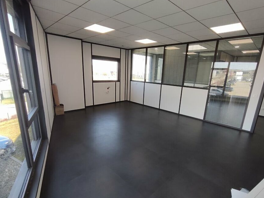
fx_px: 114
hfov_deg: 98.2
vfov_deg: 81.4
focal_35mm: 15
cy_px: 110
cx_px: 136
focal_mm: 1.66
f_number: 2.2
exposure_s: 1/100
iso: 56
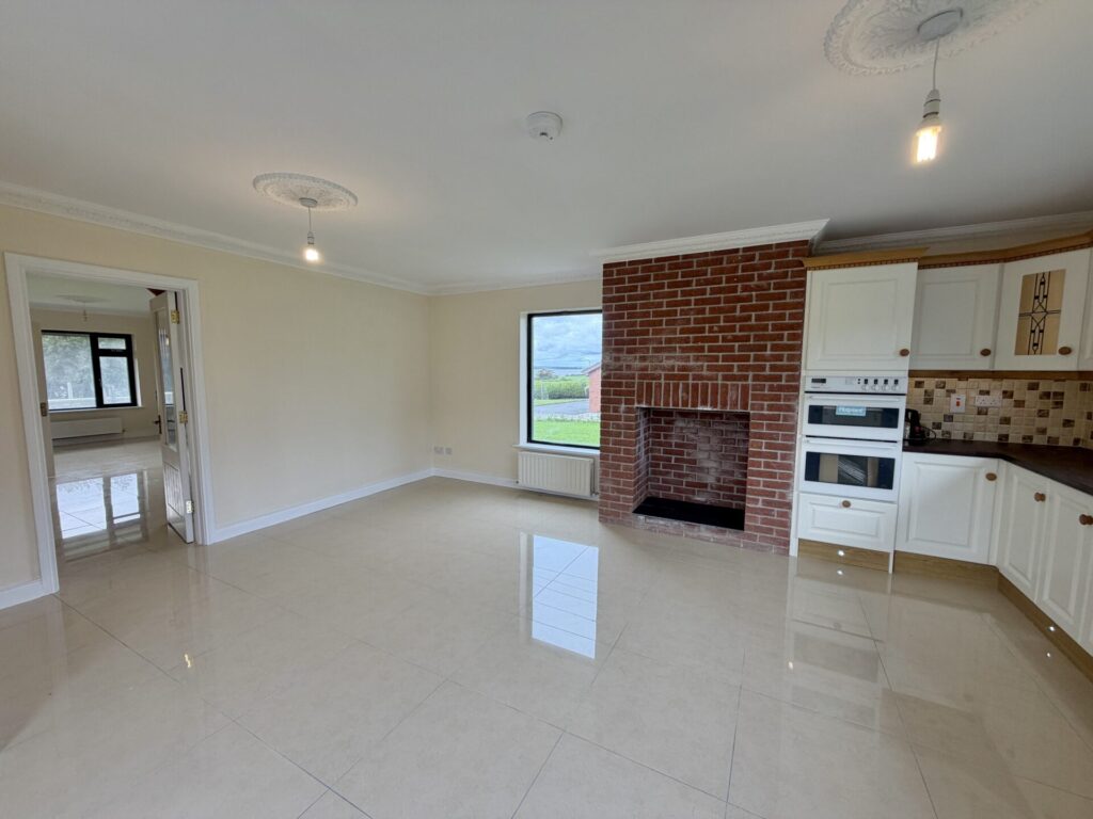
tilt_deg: -5.8
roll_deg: -0.2
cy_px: 410
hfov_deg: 102.1
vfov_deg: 85.7
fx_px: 442
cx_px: 546
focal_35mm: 14
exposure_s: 1/100
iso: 32
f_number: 2.2
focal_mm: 2.22
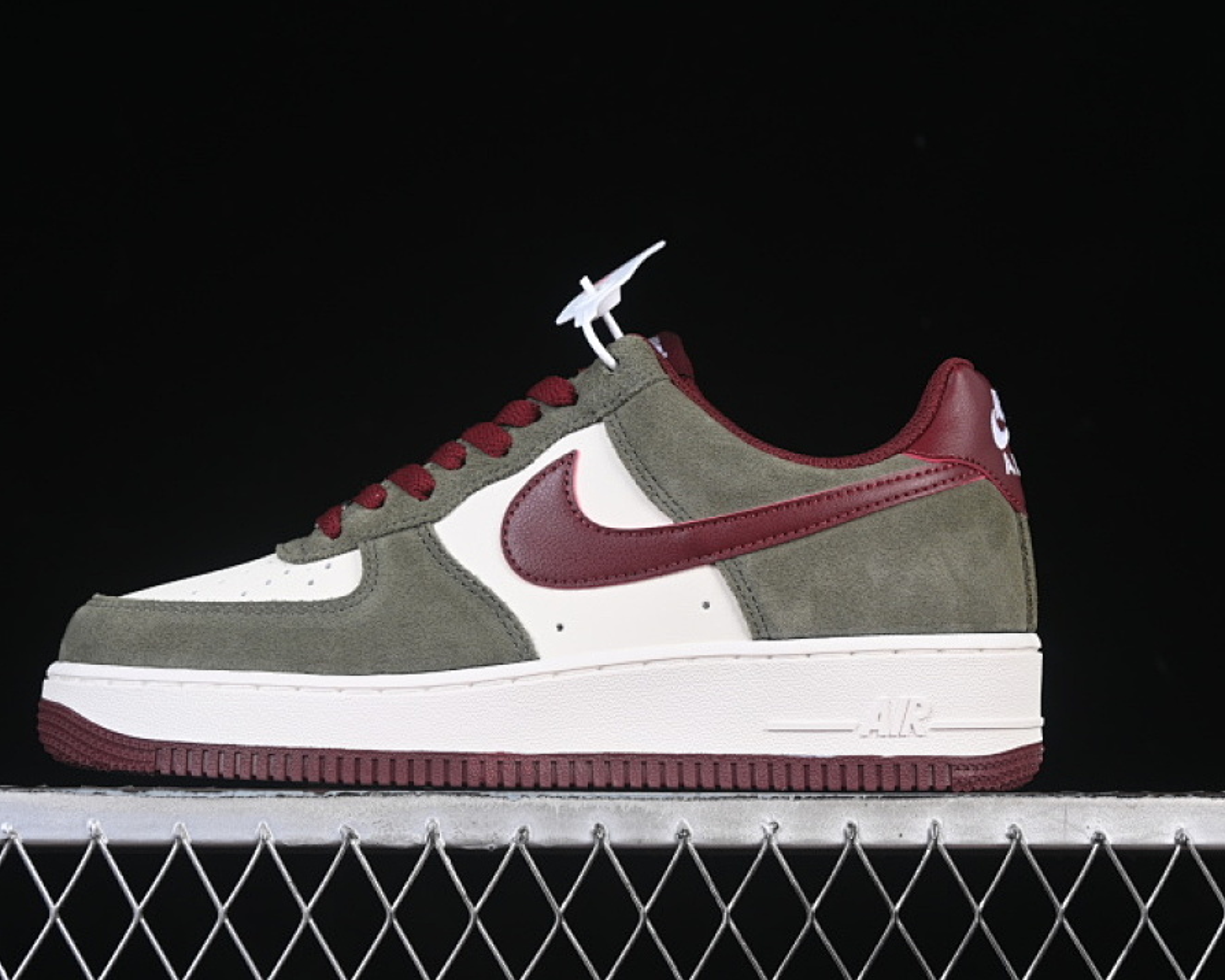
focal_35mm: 85
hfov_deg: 22.5
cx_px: 562
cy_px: 488
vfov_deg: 18.1
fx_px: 3081
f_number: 7.1
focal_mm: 50
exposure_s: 1/60
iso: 160
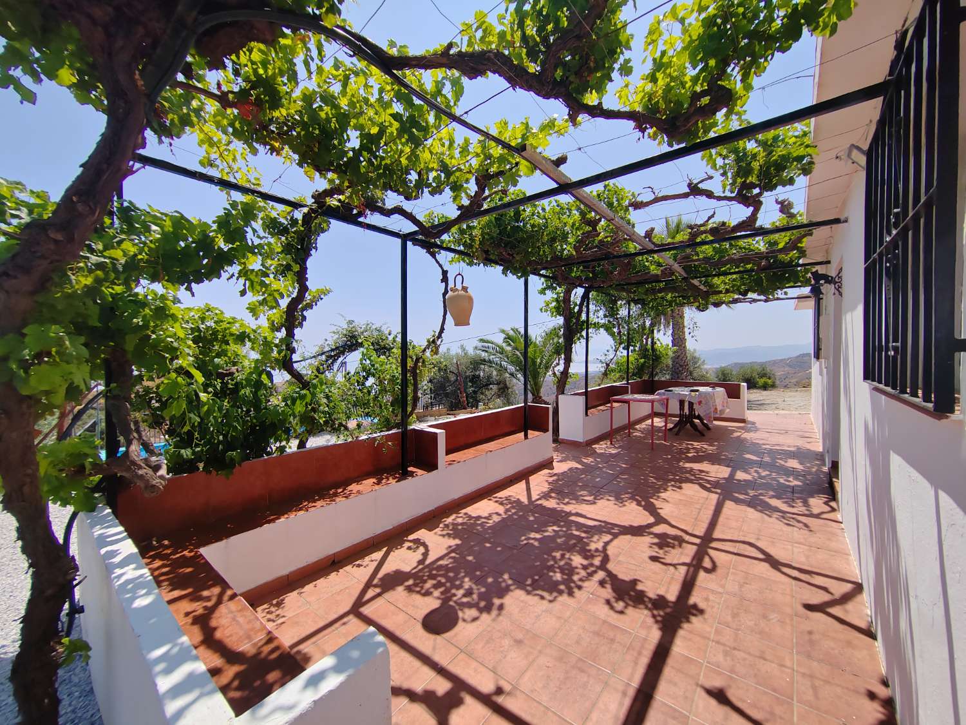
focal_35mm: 13
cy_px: 362
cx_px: 483
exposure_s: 1/1700
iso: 100
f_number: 2.2
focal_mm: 2.16
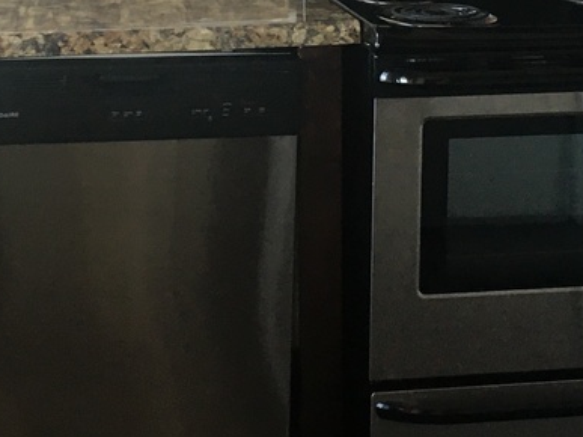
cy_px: 6
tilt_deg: -6.7
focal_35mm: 108
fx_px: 1818
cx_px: 292
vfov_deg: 13.5
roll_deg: -0.2
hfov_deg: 18.2
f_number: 2.2
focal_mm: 4.15
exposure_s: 1/30
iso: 64
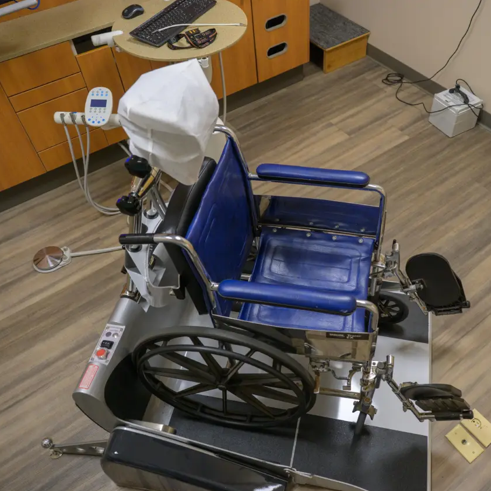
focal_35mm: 31
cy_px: 248
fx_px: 497
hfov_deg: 52.2
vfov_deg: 52.5
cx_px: 294
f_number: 3.5
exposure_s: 1/100
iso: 640
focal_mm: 24
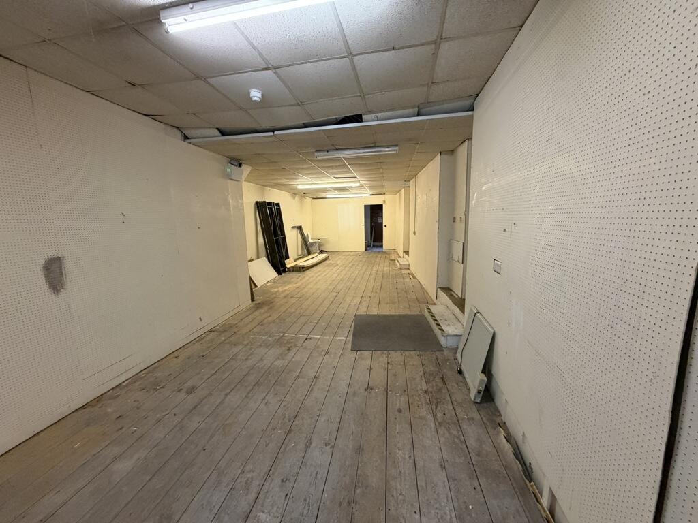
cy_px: 262
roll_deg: +1.7
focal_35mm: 14
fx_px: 282
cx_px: 349
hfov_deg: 102.1
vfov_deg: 85.7
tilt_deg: -8.7
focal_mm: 2.22
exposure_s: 1/50
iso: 320
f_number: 2.2
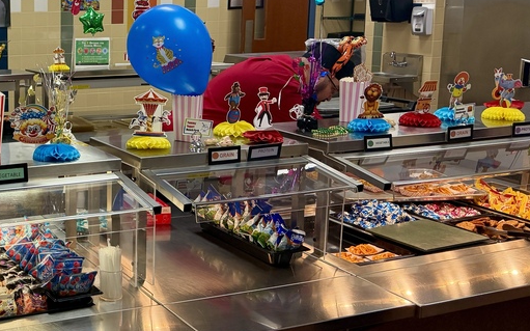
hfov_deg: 36.1
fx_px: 736
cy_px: 111
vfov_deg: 25.2
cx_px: 13
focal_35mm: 51
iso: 200
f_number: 1.78
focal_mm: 6.76
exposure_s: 1/158
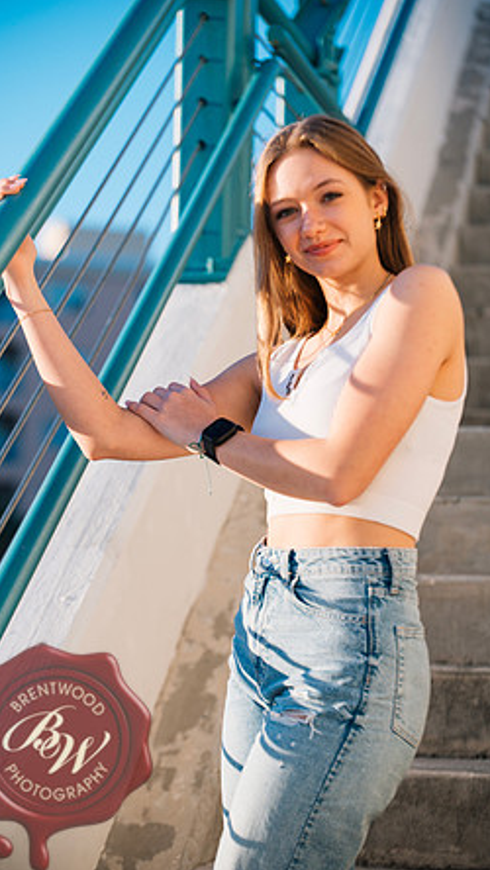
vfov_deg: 20.5
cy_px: 435
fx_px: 2400
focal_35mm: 104
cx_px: 243
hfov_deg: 11.7
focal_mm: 98
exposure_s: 1/500
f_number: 3.2
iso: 100
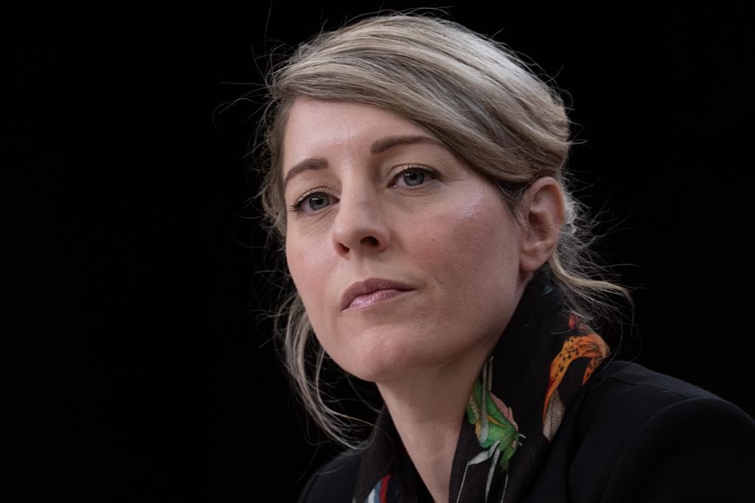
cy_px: 252
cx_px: 378
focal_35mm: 300
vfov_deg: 4.6
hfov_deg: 6.9
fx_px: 6292
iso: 2000
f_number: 6.3
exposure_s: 1/160
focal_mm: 200
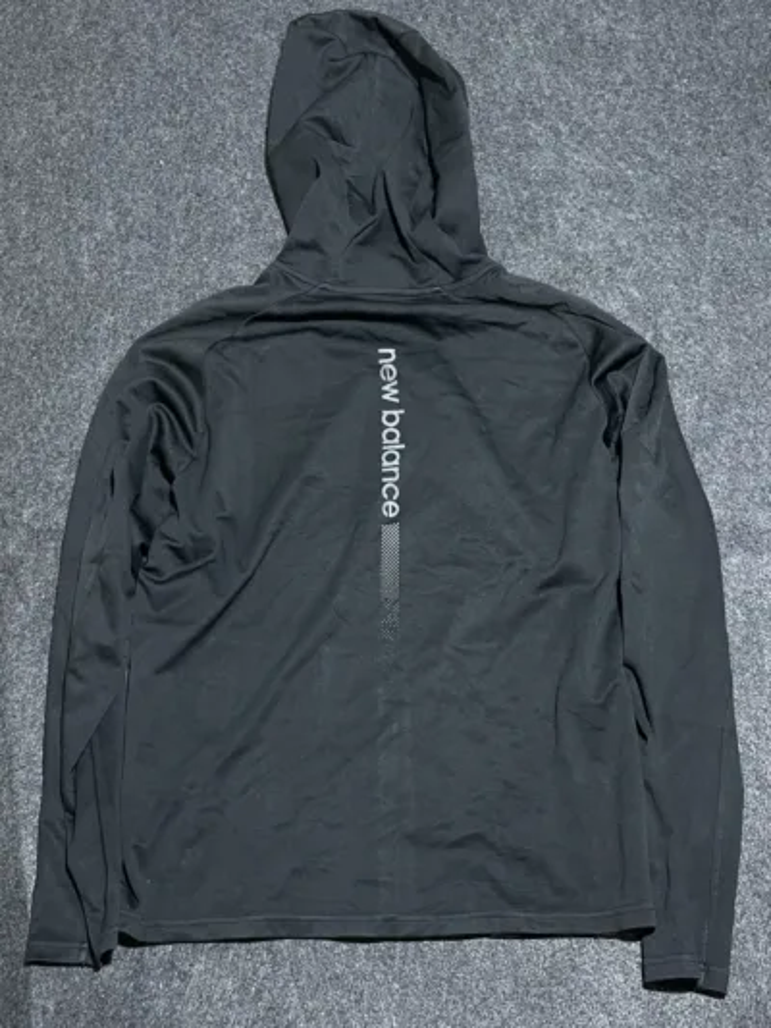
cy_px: 514
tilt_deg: -65.4
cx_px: 386
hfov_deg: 53.1
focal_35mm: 26
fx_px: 772
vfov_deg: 67.3
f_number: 1.6
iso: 200
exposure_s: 1/50
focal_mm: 4.2
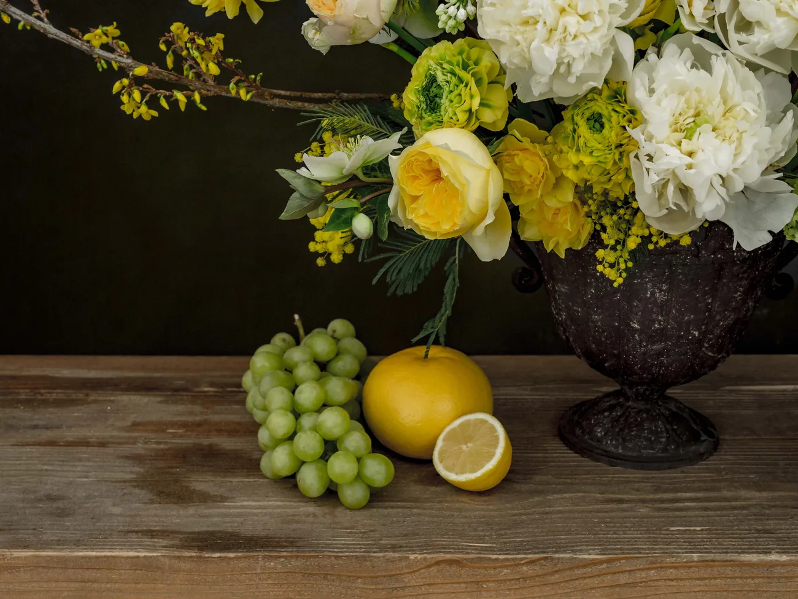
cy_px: 300
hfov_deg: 38.2
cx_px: 399
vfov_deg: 29.1
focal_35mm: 50
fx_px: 1153
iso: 200
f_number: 5
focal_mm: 25
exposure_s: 1/125
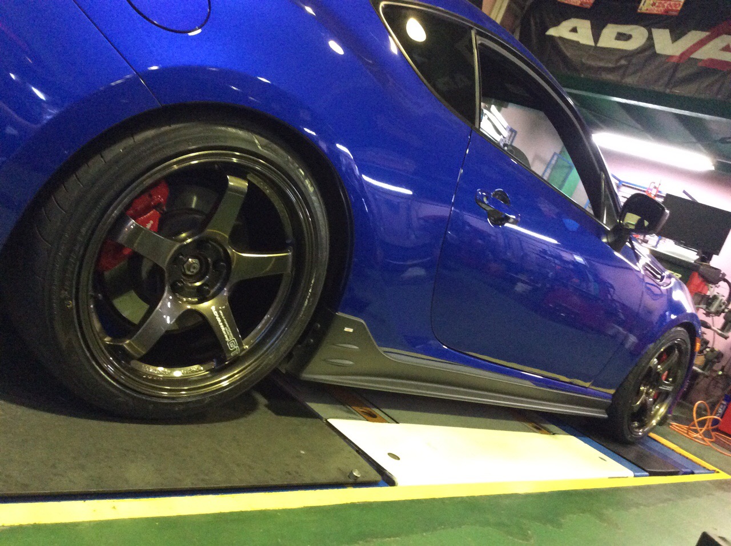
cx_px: 366
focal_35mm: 32
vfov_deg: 44.1
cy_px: 273
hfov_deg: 56.9
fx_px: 675
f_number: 2.4
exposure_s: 1/15
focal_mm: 3.3
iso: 320
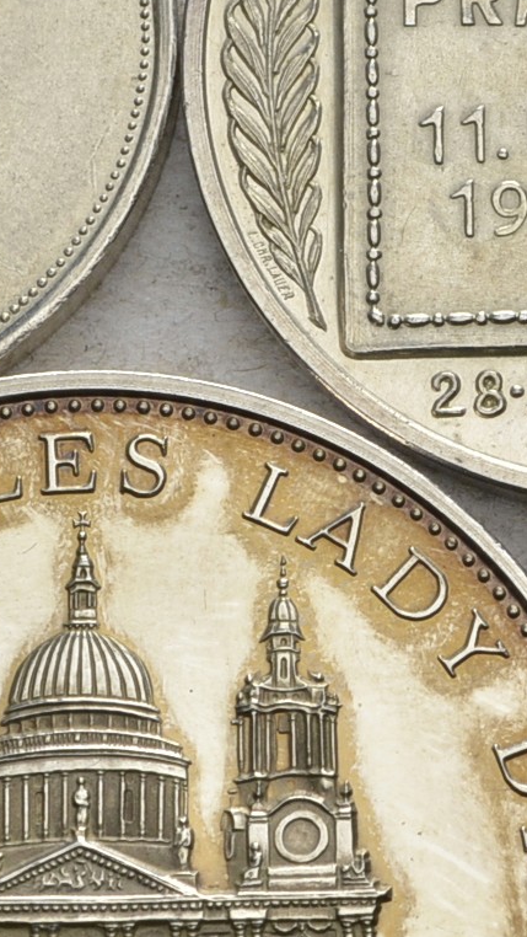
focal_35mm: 213
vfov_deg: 10.1
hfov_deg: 5.7
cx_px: 768
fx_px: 5288
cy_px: 587
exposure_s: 1/250
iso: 400
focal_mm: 42
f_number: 14
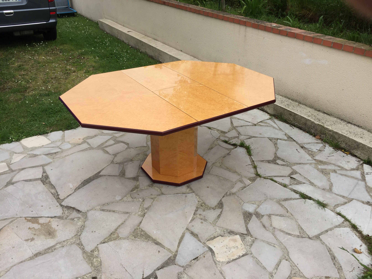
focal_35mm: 29
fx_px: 312
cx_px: 186
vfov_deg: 48.2
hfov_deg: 61.7
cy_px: 140
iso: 32
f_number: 2.2
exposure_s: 1/1099
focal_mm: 4.15
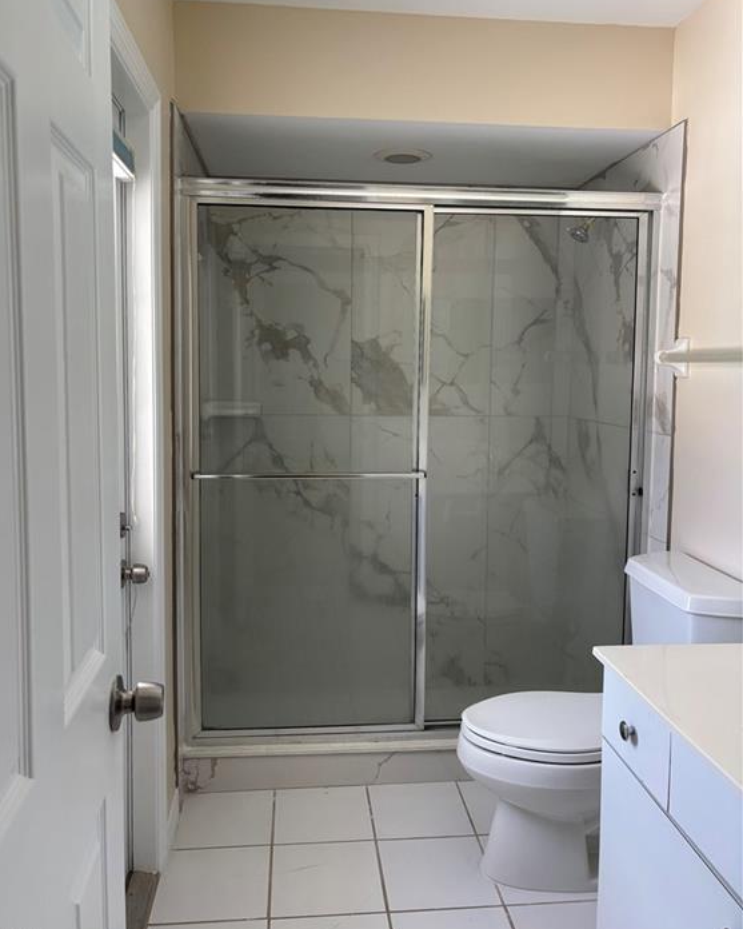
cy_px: 436
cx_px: 360
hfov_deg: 51.5
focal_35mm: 28
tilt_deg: -4.3
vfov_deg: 62.2
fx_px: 769
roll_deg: -1.4
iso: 80
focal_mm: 5.96
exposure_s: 1/121
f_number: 1.6
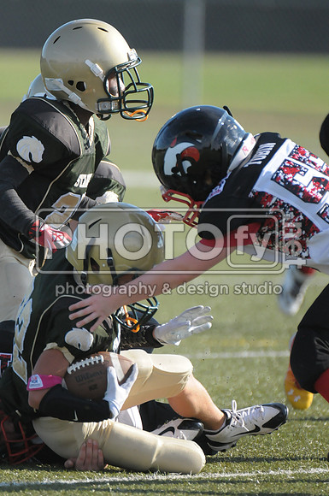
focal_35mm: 600
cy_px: 248
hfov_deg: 2.3
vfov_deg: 3.4
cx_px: 164
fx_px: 8249
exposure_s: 1/5000
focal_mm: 400
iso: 1600
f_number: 4
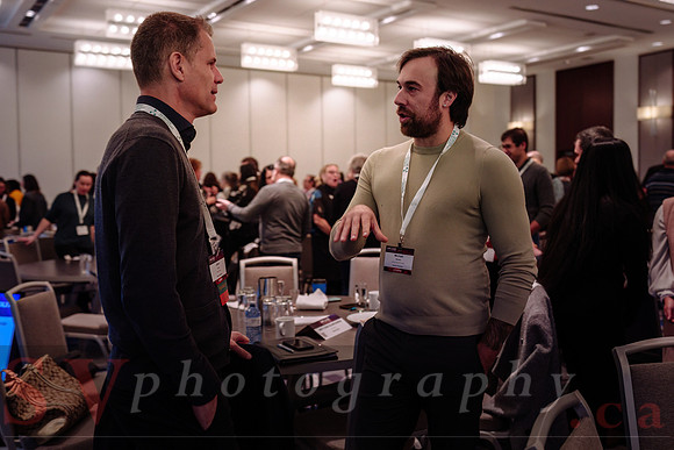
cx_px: 337
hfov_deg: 51.6
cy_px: 225
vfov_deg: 35.8
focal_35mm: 37
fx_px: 697
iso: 1600
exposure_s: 1/100
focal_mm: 35
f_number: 2.8
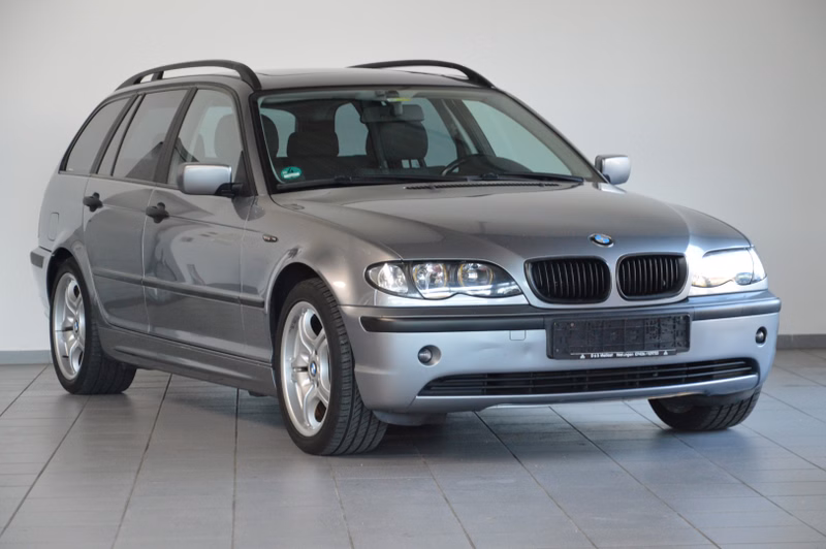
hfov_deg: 18.2
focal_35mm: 112
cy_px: 274
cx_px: 413
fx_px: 2579
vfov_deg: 12.2
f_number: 5.3
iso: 1800
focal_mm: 75
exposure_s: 1/60
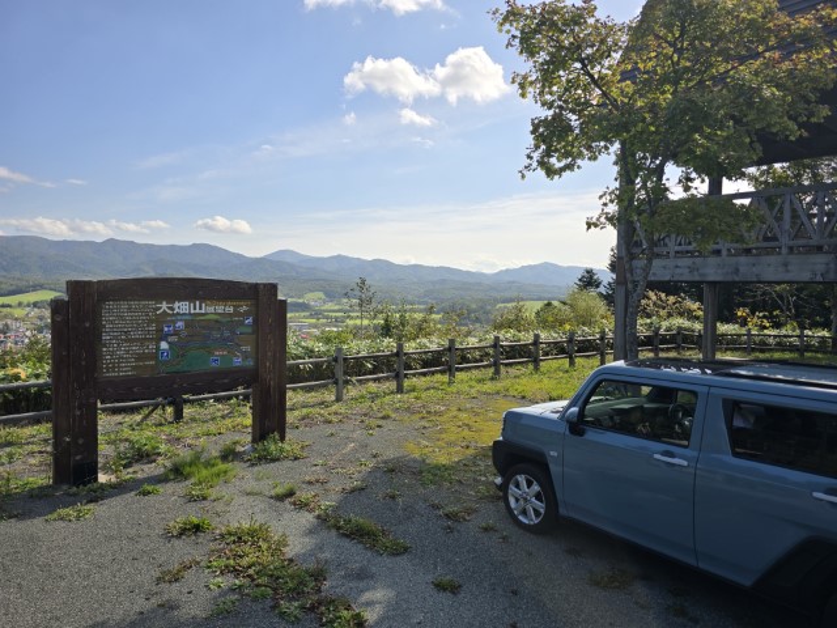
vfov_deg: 58.9
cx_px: 418
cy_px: 314
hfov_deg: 73.9
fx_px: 556
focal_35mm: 23
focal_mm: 6.3
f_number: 1.7
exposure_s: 1/1041
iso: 12
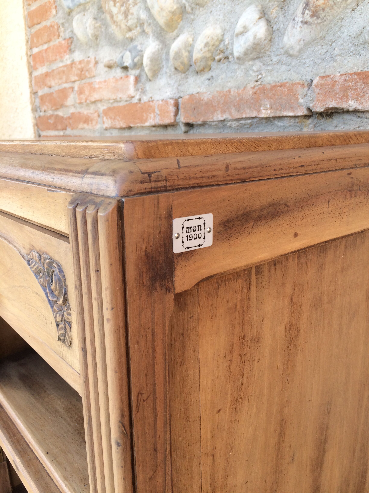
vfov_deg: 61.7
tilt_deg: -18.1
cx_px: 184
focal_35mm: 29
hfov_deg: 48.2
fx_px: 412
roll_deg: +2.1
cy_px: 246
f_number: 2.2
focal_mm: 4.15
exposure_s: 1/218
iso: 32
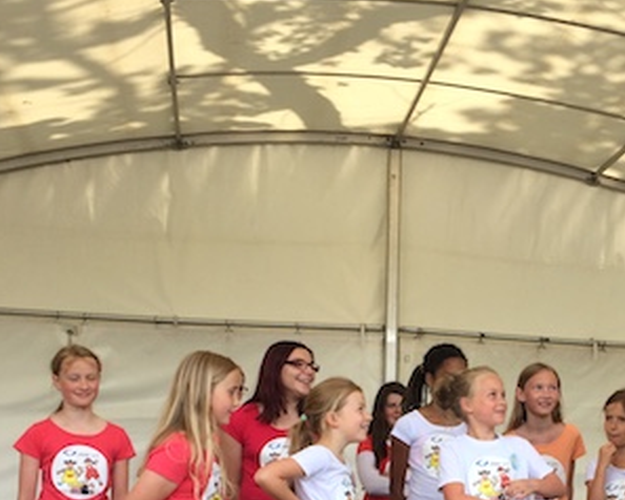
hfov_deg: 30.5
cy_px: 492
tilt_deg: +2.9
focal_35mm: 61
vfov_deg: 24.0
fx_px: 1129
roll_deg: -1.3
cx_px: 461
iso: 32
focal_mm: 4.15
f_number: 2.2
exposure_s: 1/427
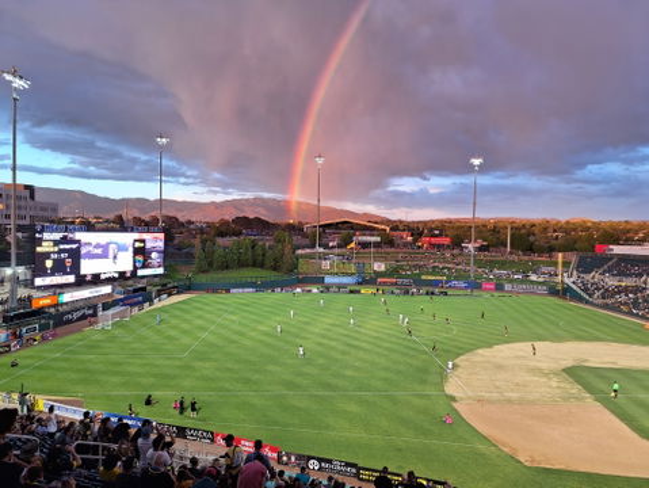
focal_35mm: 23
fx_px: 432
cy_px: 244
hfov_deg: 73.9
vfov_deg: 58.9
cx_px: 324
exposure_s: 1/60
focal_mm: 5.54
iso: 40
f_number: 1.8
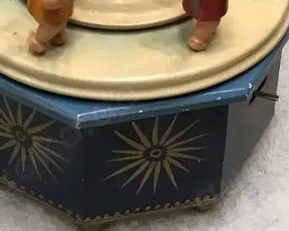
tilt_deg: -30.1
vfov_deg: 15.5
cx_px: 115
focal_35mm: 94
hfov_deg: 20.3
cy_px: -81
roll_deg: -0.3
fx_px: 804
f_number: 2.4
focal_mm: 3.3
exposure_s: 1/33
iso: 160
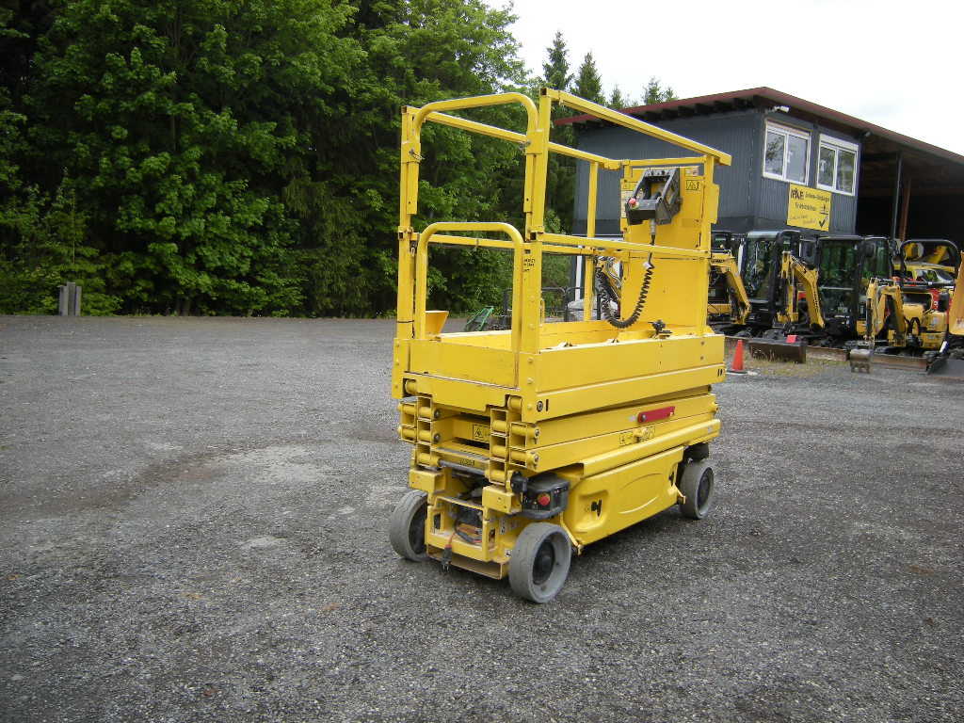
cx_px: 482
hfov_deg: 63.4
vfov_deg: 49.7
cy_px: 362
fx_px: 780
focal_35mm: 28
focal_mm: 4.7
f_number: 2.8
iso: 64
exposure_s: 1/258
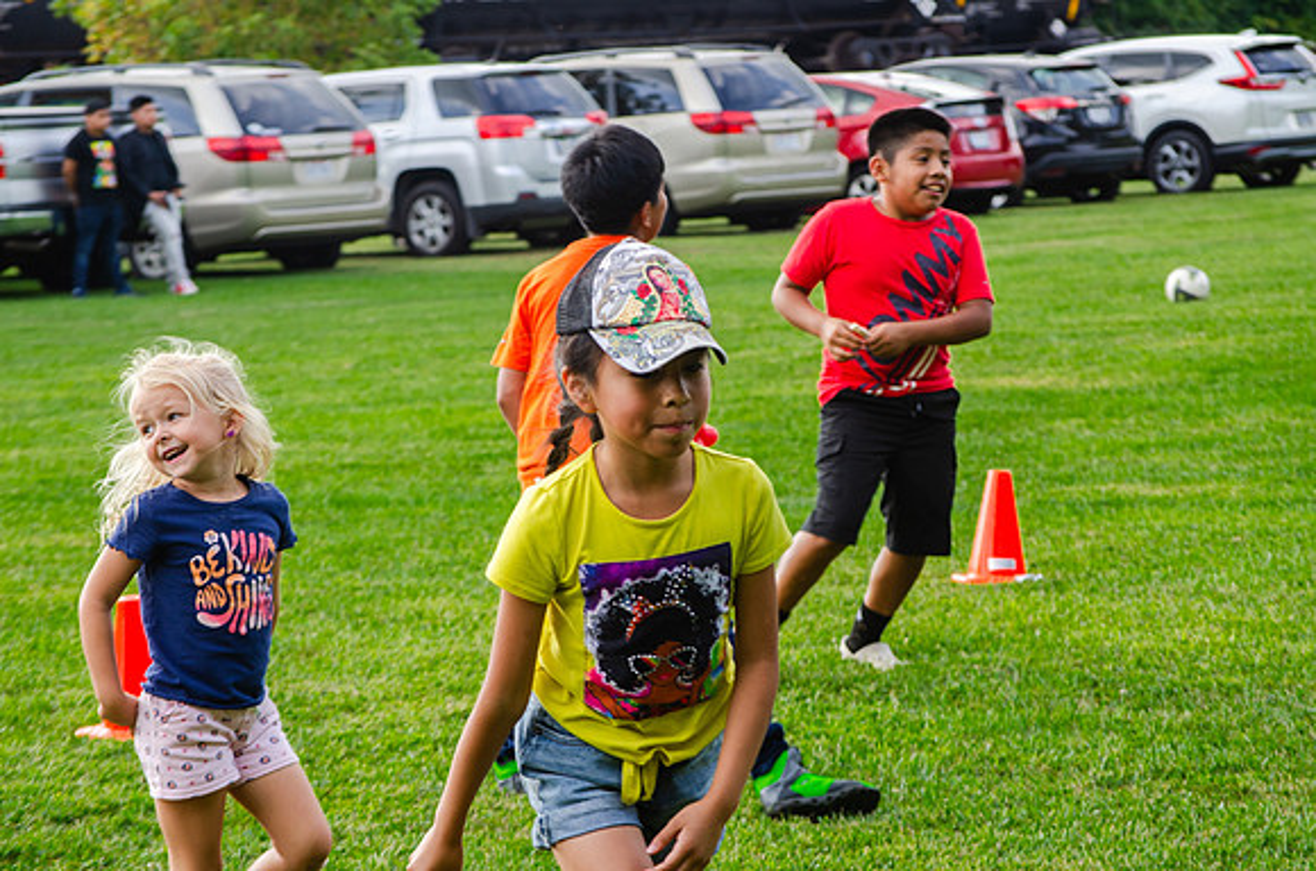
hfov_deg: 14.0
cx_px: 658
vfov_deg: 9.3
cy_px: 436
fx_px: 5362
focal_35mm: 147
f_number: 7.1
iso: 200
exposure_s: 1/200
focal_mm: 98
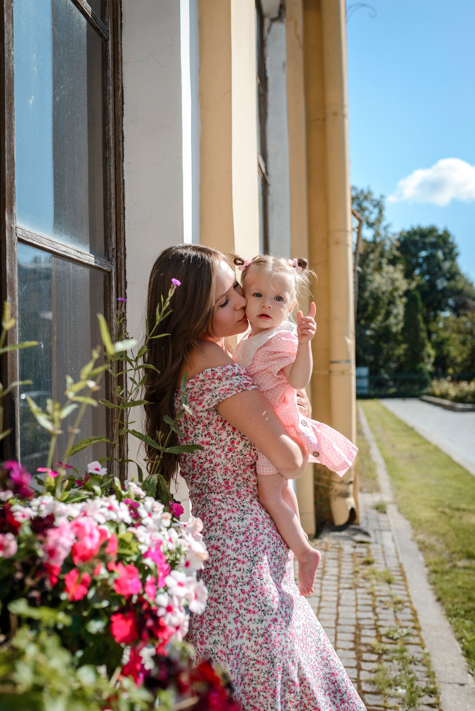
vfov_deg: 54.4
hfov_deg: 37.9
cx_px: 238
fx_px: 692
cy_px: 356
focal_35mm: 35
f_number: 3.2
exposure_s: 1/1600
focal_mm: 35
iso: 100
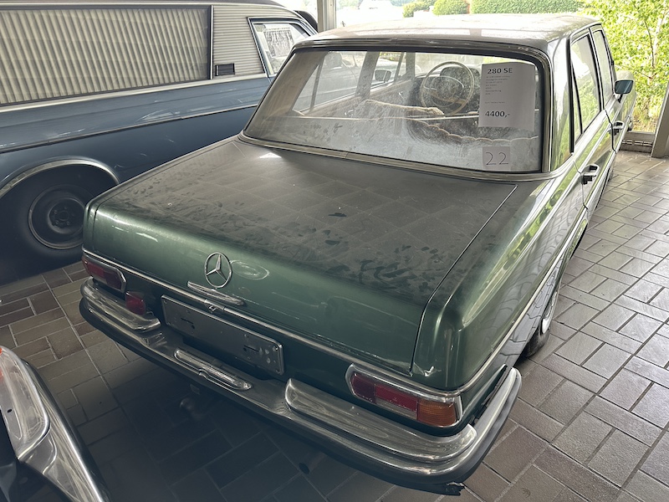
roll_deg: +2.3
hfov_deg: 71.6
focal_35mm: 24
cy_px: 251
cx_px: 334
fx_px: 464
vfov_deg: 56.8
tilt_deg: -25.7
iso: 200
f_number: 1.78
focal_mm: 6.86
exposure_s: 1/121
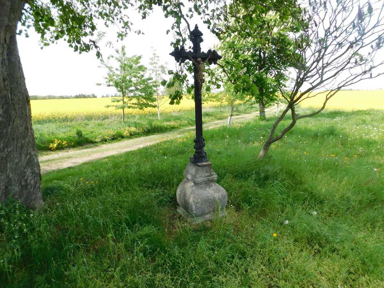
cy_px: 144
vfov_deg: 58.9
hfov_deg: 73.9
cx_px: 192
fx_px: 255
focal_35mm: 23
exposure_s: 1/500
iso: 125
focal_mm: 4
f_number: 3
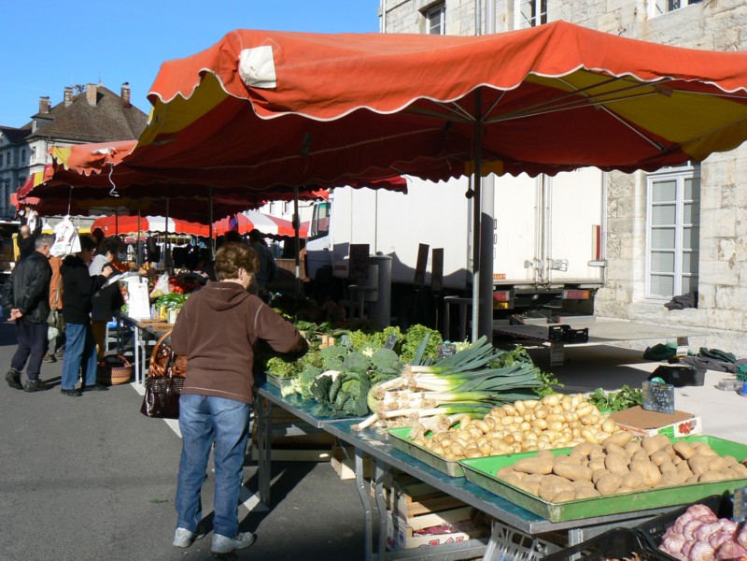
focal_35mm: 40
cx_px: 374
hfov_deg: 46.8
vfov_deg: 36.0
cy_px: 280
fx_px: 863
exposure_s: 1/400
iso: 80
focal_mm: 6.7
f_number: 7.1
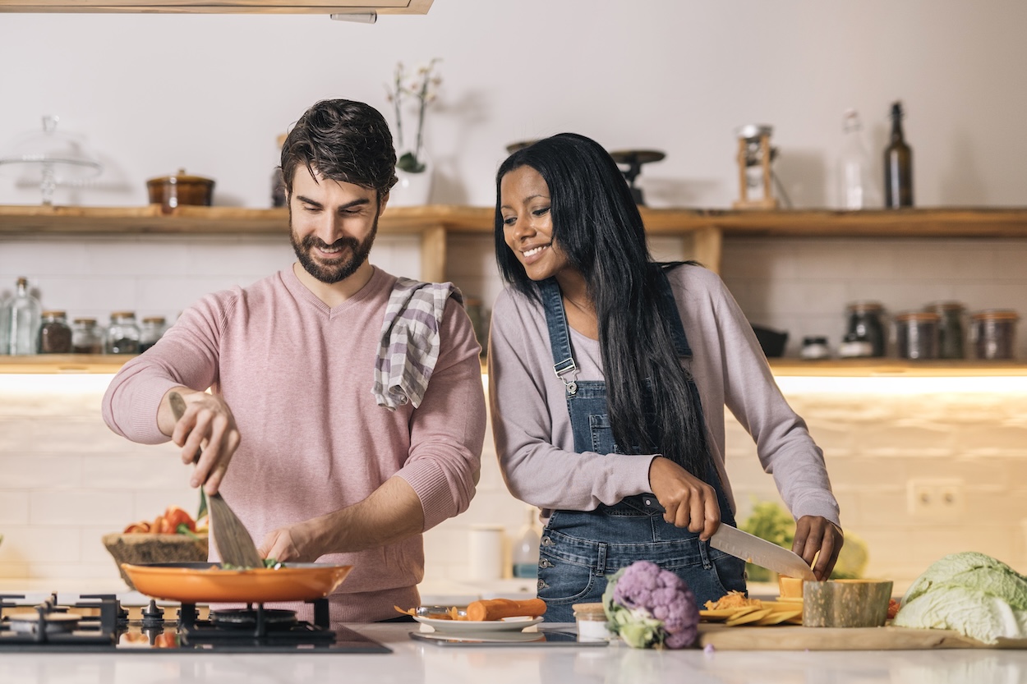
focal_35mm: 50
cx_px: 514
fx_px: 1426
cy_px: 342
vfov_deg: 27.0
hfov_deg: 39.6
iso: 640
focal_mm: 50
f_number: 1.8
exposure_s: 1/320
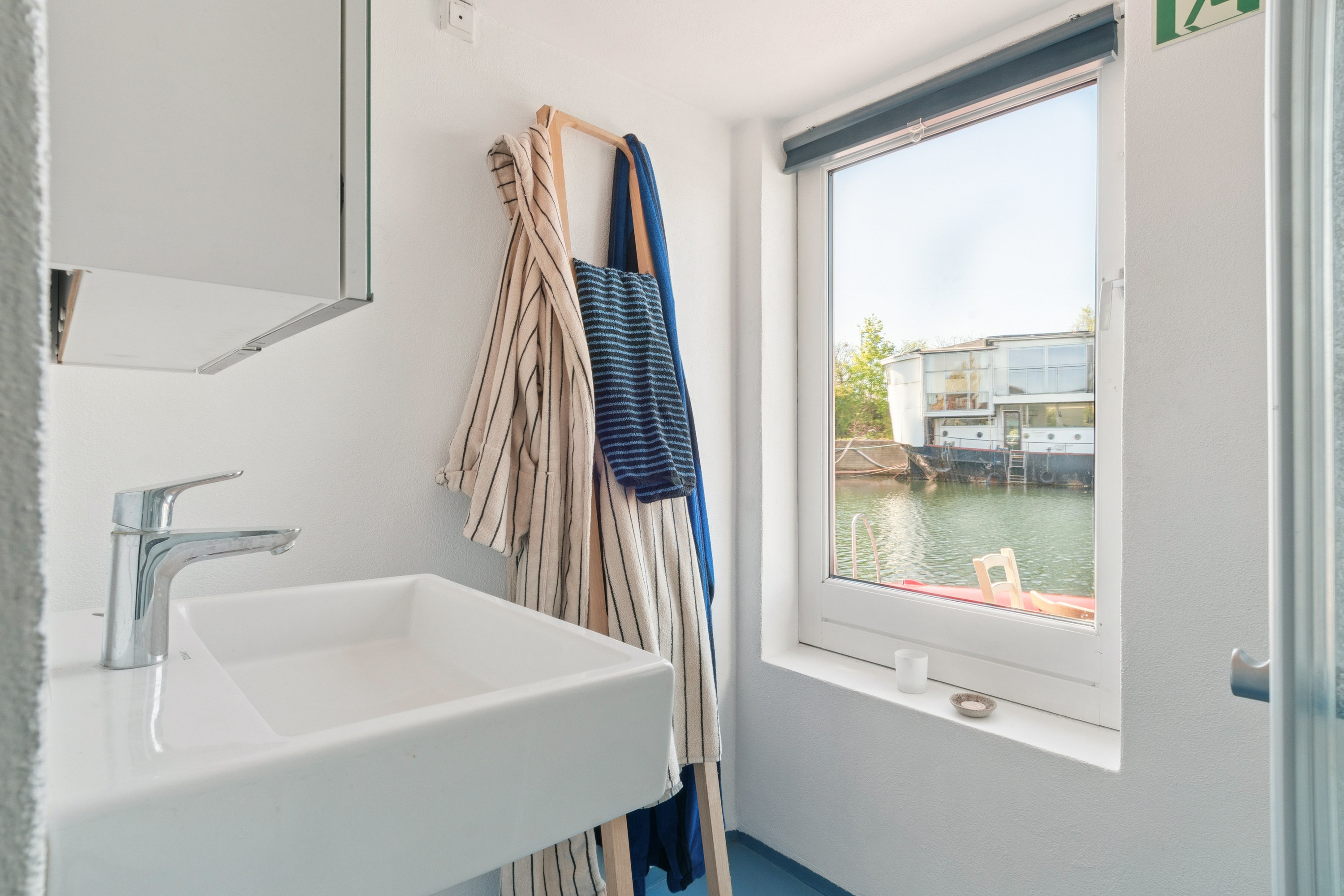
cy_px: 448
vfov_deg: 67.4
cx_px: 672
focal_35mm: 18
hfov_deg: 90.0
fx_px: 672
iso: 200
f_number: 10
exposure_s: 1/15
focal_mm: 12
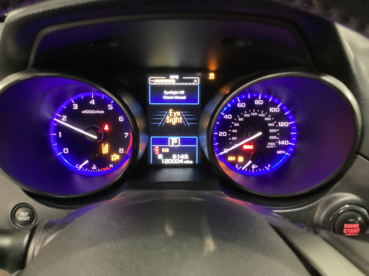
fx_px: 330
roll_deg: -1.4
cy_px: 138
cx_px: 184
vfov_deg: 45.4
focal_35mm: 31
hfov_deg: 58.4
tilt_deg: -27.9
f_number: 2.4
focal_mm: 3.3
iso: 640
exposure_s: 1/20
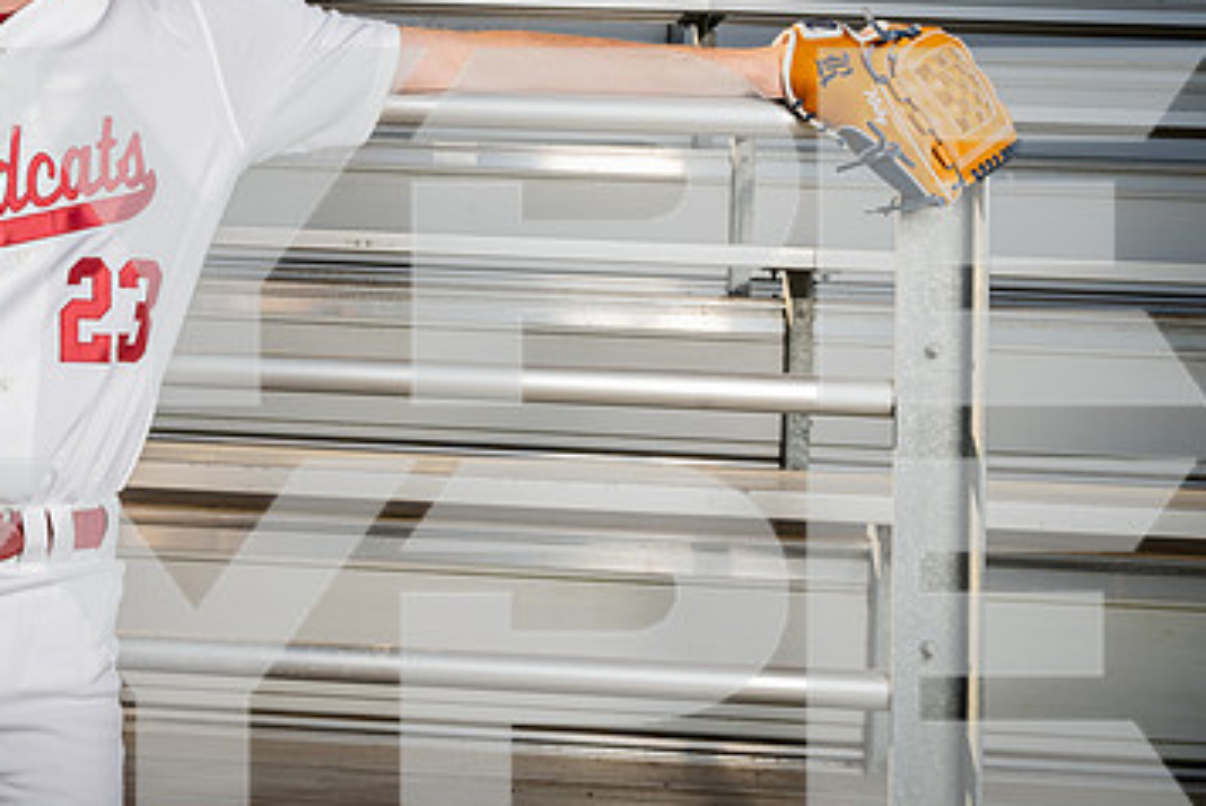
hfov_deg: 34.5
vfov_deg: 23.6
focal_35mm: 57
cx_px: 346
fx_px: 1911
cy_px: 229
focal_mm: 35
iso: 125
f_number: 9
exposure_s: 1/250
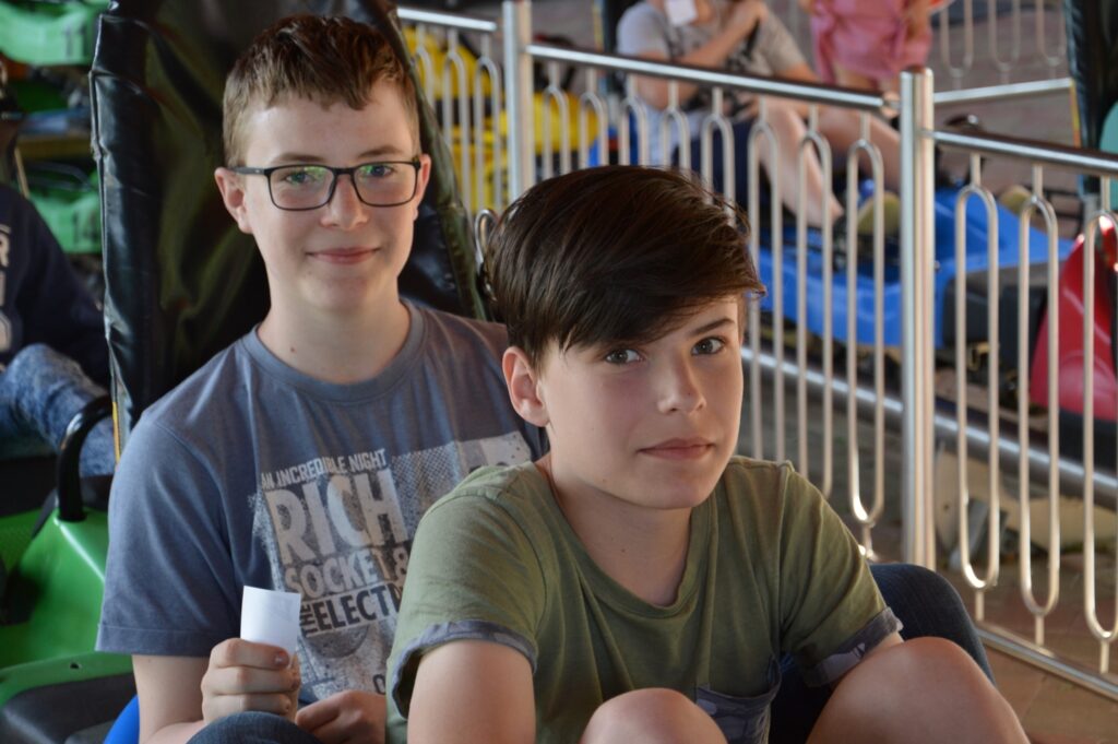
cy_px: 372
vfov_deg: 14.7
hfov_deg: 21.9
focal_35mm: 93
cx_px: 559
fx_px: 2886
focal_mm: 62
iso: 560
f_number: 5.3
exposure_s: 1/60
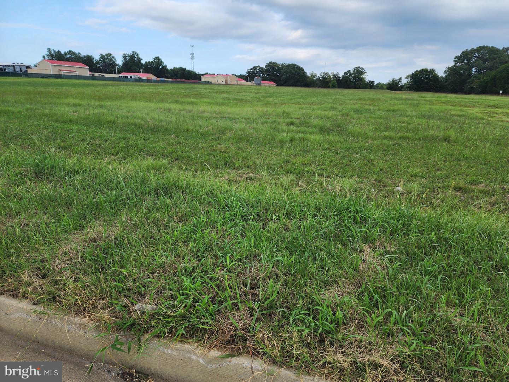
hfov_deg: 73.9
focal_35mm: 23
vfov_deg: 58.9
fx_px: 338
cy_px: 191
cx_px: 254
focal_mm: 6.4
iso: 12
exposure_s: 1/426
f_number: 1.8
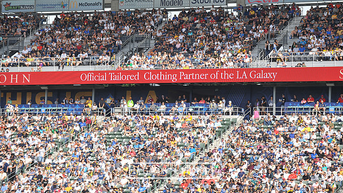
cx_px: 171
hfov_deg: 13.6
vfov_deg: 7.7
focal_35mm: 158
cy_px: 81
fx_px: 1437
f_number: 5.6
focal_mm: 150
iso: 500
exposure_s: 1/1250
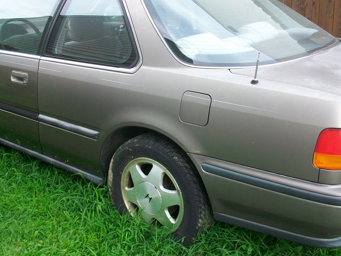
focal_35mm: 47
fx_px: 463
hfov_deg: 40.3
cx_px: 204
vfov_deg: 30.8
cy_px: 108
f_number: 2.8
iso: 64
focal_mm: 5.7
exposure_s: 1/100
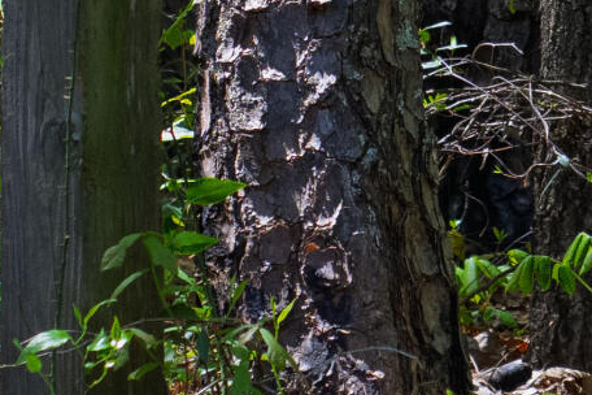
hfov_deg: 4.1
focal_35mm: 493
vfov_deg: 2.8
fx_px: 8106
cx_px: 1190
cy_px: -377
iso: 800
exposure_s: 1/800
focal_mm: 50
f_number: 4.5
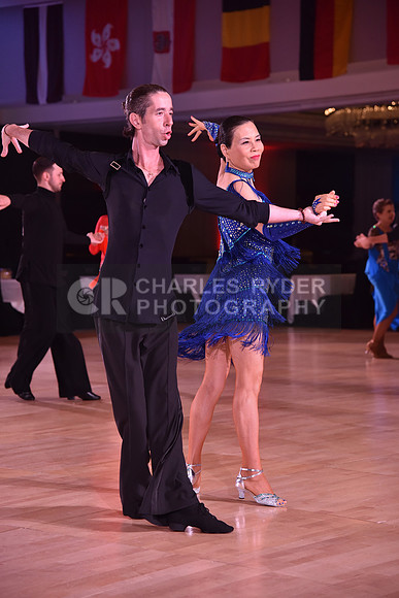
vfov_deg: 23.9
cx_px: 200
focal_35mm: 85
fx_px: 1412
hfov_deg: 16.1
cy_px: 299
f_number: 4.5
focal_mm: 85
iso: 1250
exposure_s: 1/250
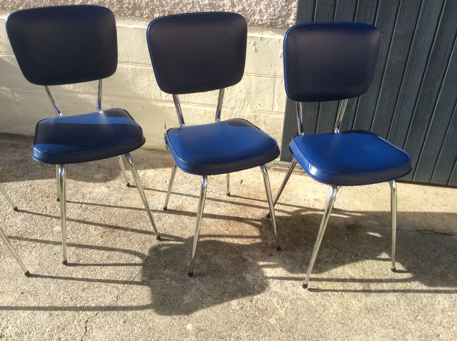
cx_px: 228
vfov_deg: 44.1
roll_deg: -1.4
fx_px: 422
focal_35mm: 32
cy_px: 170
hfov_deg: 56.9
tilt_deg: -33.0
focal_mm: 3.3
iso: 32
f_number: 2.4
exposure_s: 1/715
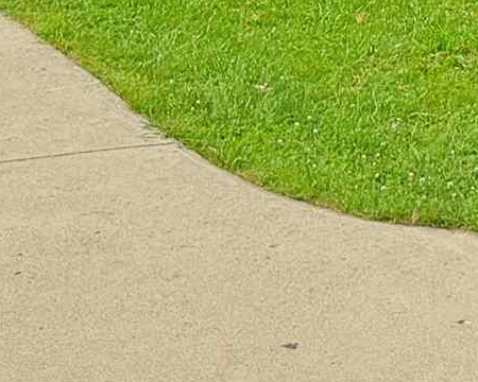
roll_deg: -0.9
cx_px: 523
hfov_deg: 11.9
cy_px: -698
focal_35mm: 160
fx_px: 2264
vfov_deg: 8.4
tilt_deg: +5.0
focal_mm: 6.76
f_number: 1.78
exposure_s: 1/7937
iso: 80
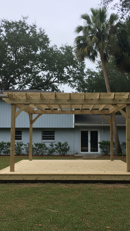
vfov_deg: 71.9
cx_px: 71
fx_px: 159
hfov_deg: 44.4
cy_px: 117
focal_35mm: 26
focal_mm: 6.4
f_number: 1.8
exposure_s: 1/617
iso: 89
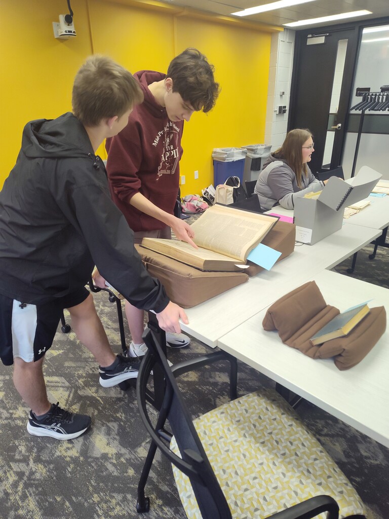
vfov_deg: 73.9
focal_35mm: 23
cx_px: 194
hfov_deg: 58.9
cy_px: 260
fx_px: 345
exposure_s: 1/120
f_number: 1.8
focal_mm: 5.56
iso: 725
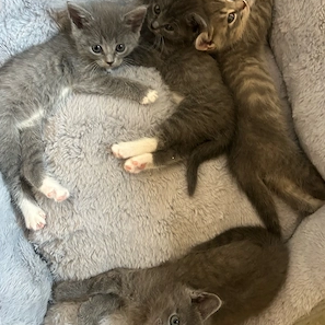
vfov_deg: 52.5
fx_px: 329
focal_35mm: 31
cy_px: 150
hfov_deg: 52.5
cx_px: 162
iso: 400
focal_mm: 5.7
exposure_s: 1/33
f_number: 1.5
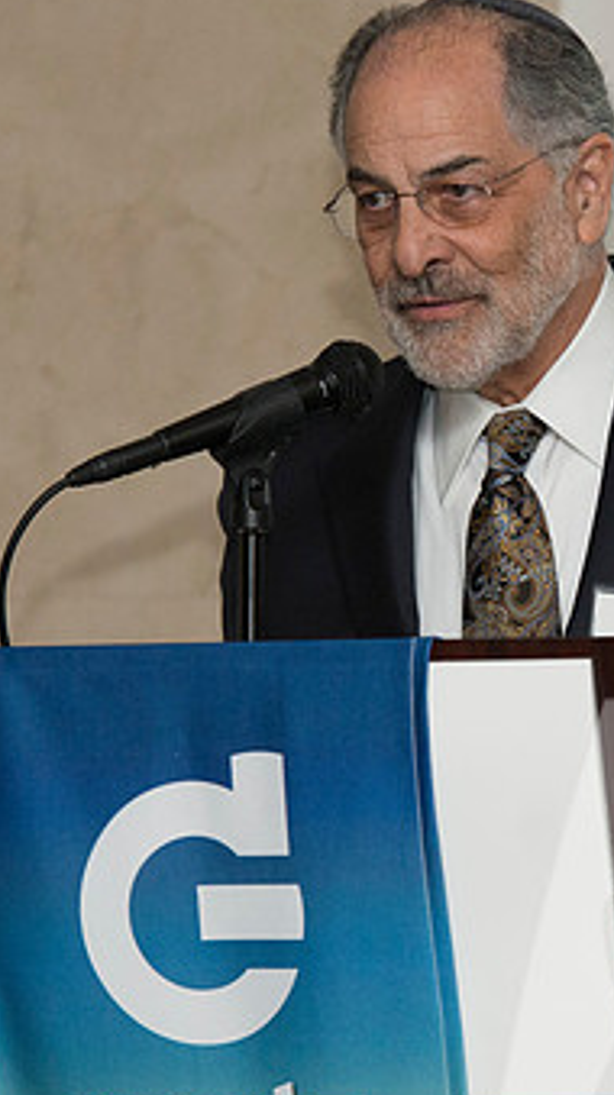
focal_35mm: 442
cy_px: 612
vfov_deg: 4.9
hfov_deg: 2.7
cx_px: 561
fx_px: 12828
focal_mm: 160
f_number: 5.6
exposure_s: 1/125
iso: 1000
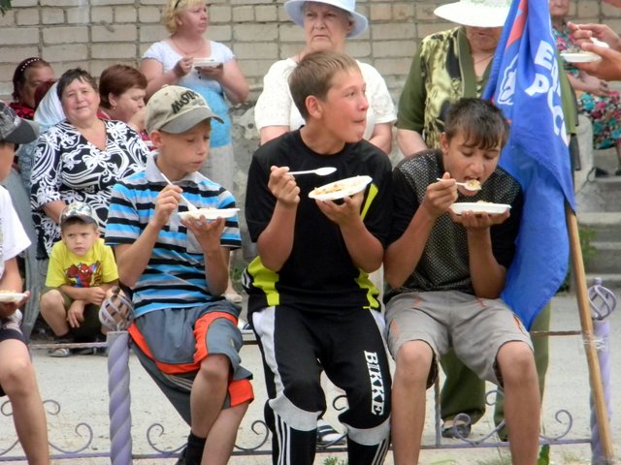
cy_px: 232
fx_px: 4054
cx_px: 310
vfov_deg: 6.6
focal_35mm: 226
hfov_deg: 8.8
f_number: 5.4
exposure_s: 1/59.6
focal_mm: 41
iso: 136
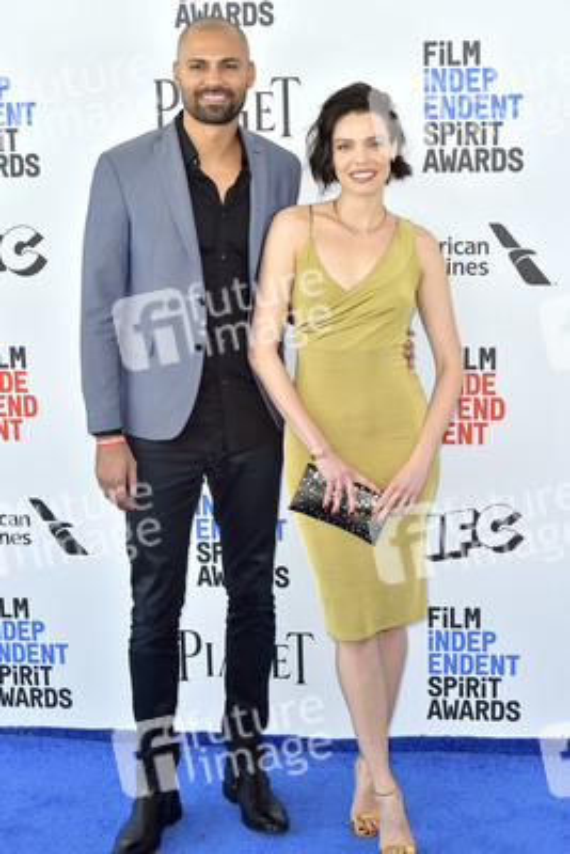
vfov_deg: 28.8
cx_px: 285
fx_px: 1661
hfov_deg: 19.5
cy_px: 427
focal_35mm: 70
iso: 500
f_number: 6.3
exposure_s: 1/320
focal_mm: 70
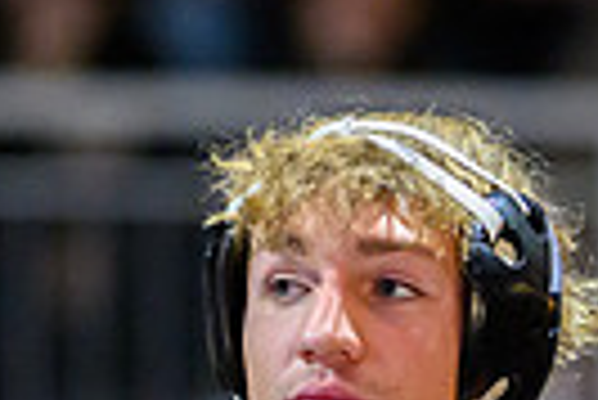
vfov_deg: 1.8
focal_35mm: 757
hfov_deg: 2.7
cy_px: 946
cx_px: 312
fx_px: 12588
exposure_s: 1/500
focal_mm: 135
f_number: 2
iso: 8000
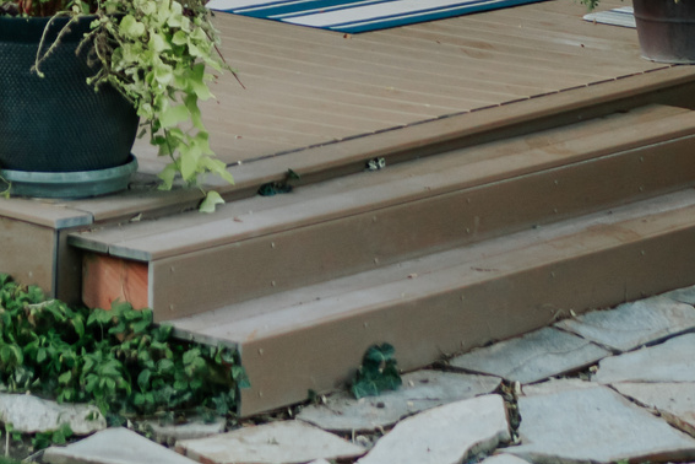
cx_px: -239
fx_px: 3687
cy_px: -295
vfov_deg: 7.0
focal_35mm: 191
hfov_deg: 10.5
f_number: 2.2
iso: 200
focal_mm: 35
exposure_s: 1/250
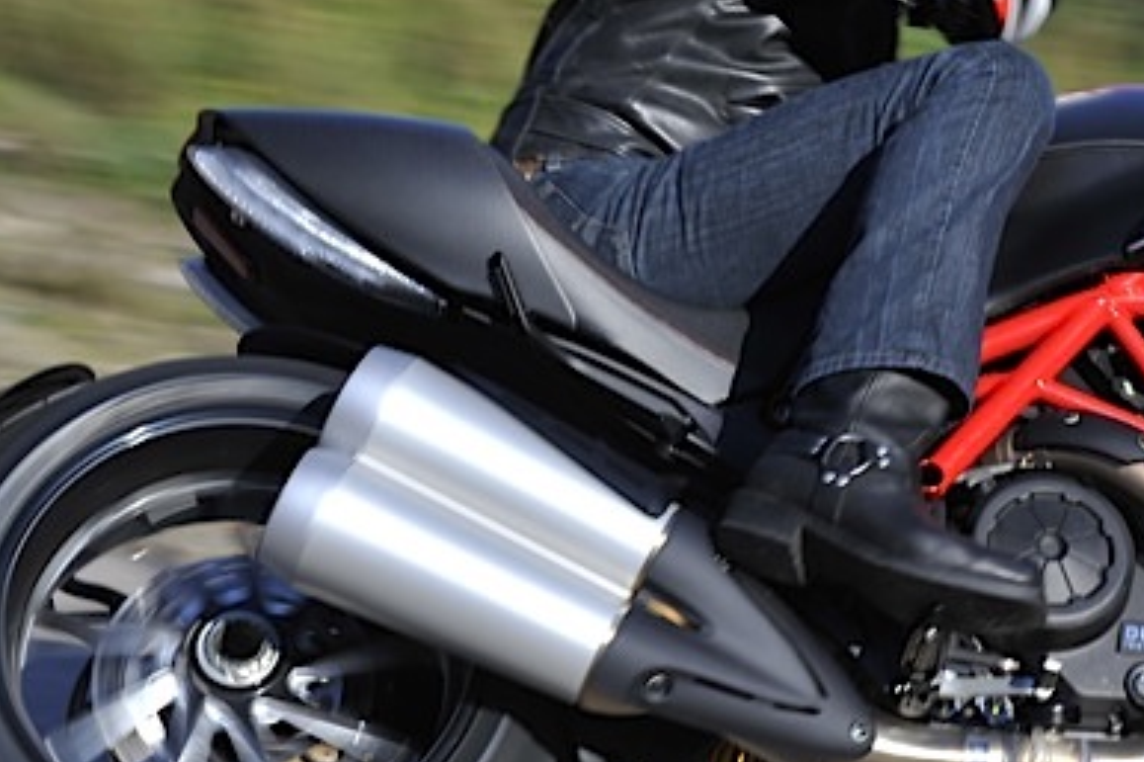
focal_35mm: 140
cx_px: 1040
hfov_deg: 14.5
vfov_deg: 9.8
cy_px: 265
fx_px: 4447
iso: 100
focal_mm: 60
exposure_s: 1/125
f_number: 6.3
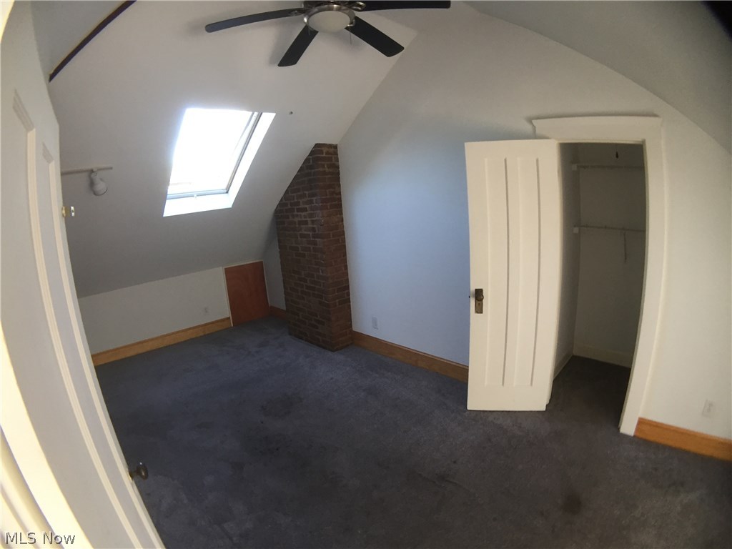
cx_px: 366
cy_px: 274
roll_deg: +3.9
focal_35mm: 29
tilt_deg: -13.9
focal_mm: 4.15
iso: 125
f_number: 2.2
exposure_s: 1/30
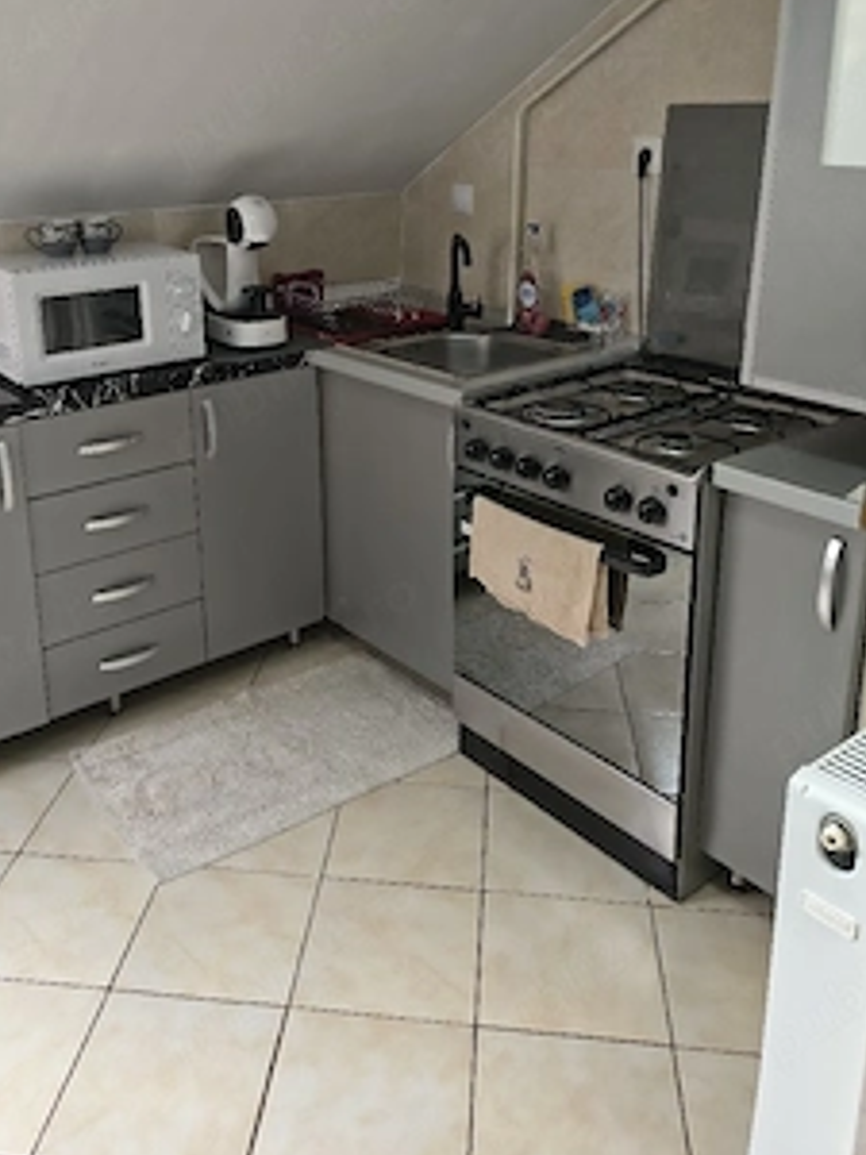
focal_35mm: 32
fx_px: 1067
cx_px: 369
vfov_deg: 56.0
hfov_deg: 44.0
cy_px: 416
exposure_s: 1/100
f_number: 1.8
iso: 229
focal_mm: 5.56
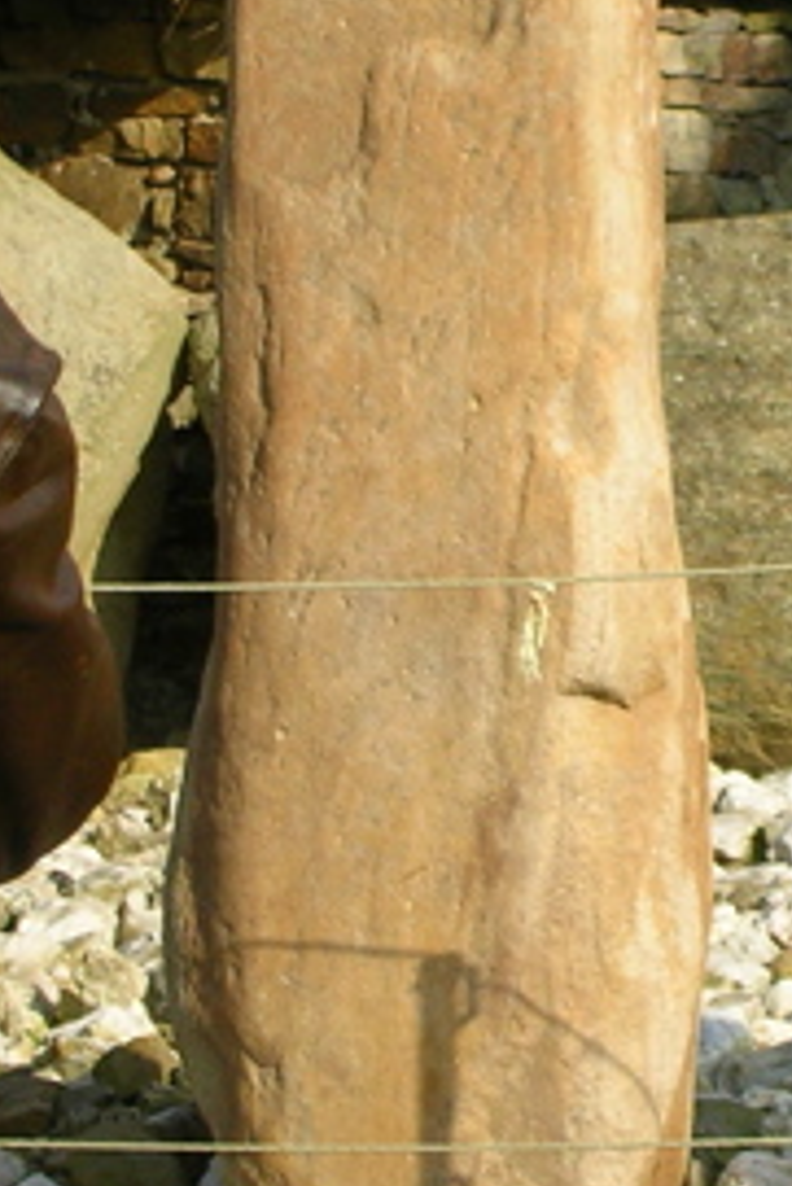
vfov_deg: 7.3
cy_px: 302
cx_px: 757
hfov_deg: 4.9
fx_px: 9293
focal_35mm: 282
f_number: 4.9
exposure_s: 1/349
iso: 50
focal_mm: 17.4
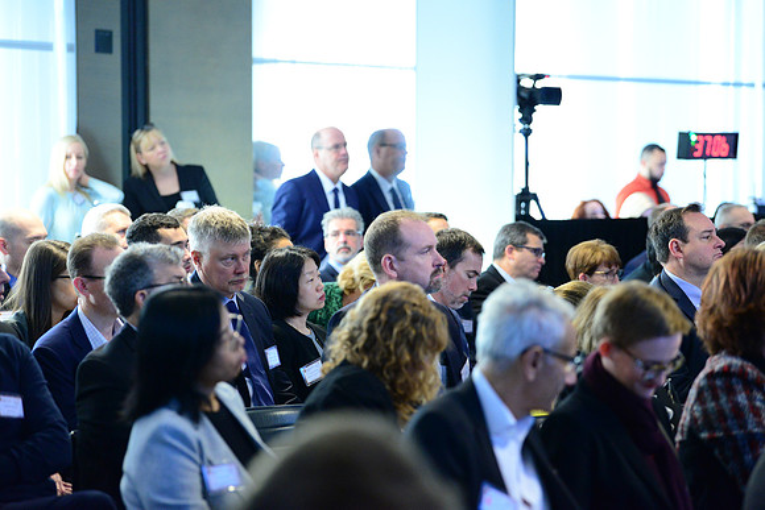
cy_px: 255
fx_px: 2338
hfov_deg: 18.6
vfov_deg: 12.5
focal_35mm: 110
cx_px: 382
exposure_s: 1/100
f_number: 2.8
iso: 4000
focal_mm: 110
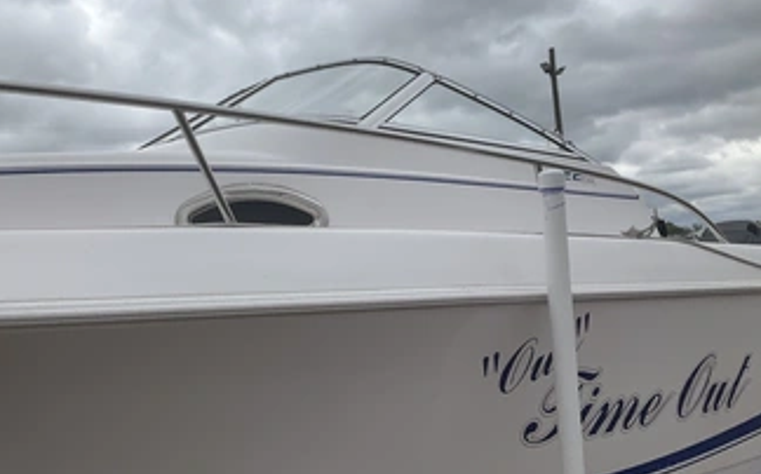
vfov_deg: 33.5
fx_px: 788
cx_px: 319
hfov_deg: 51.4
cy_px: 230
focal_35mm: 38
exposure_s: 1/2141
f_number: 1.8
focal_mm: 3
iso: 25
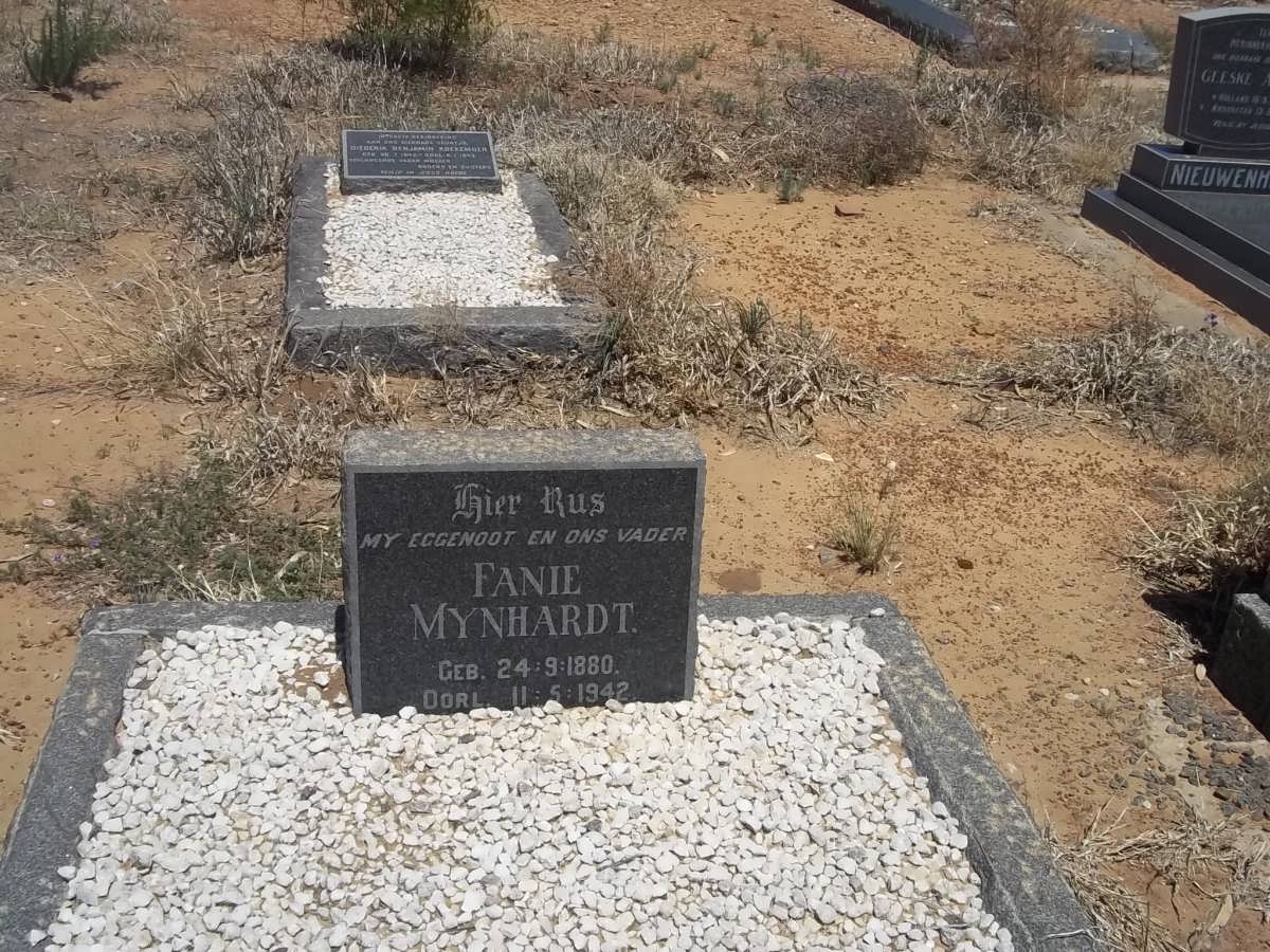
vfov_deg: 36.0
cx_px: 635
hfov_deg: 46.8
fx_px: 1468
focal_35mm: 40
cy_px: 476
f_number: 6.3
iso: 80
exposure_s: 1/640
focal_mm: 7.1
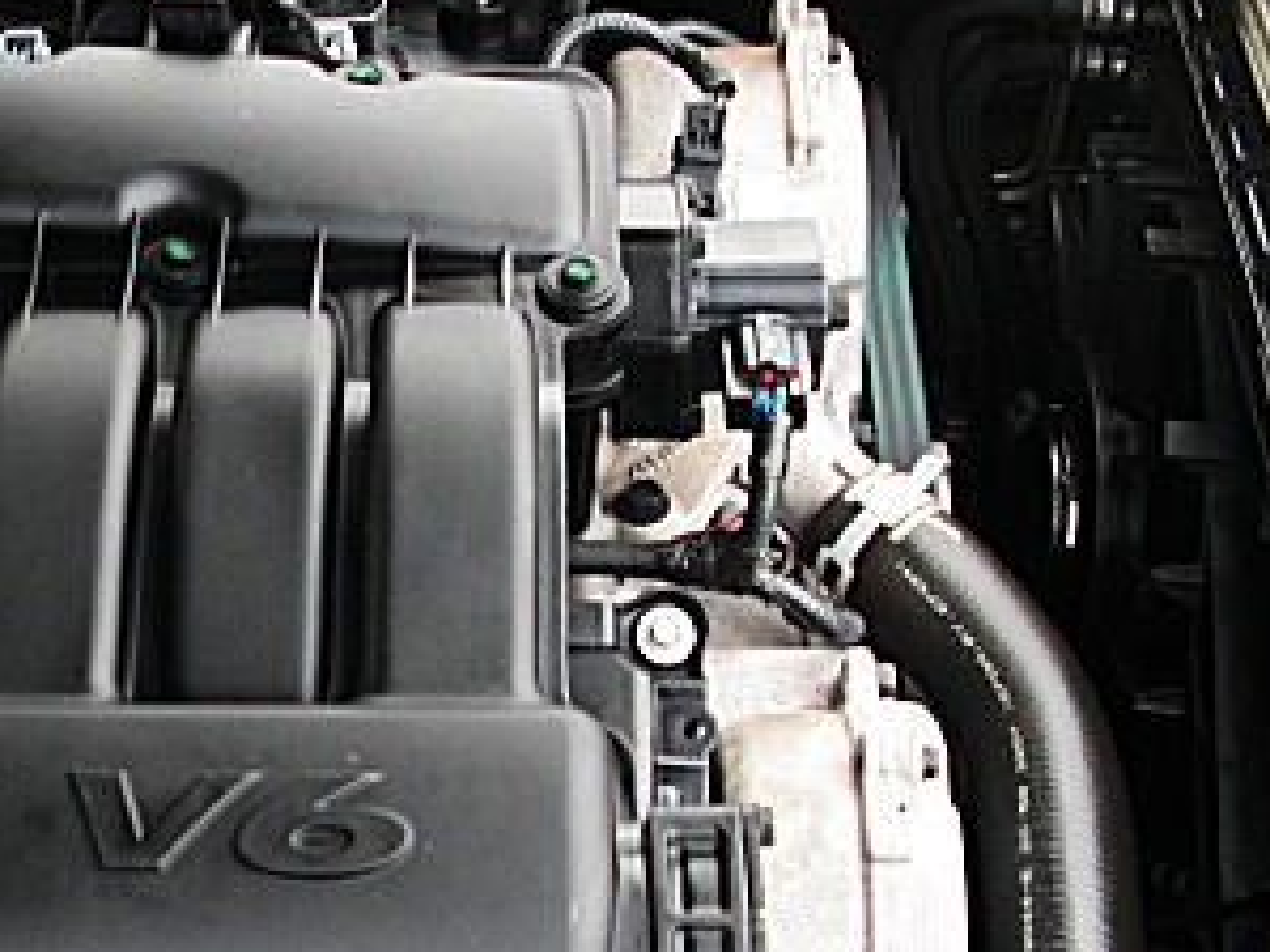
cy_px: 557
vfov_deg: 19.1
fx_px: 2824
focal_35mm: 77
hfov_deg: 24.8
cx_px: 200
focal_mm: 6.3
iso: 100
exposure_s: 1/100
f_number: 2.8
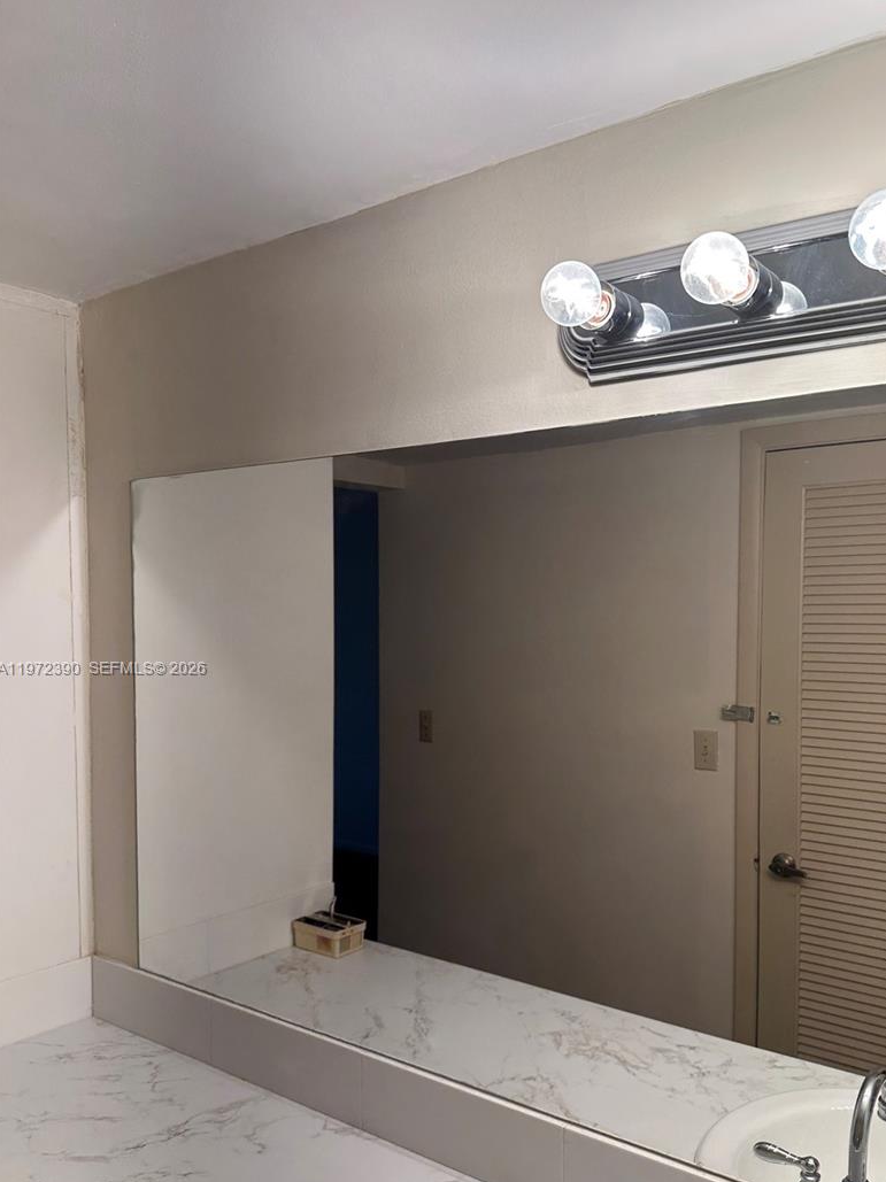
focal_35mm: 28
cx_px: 510
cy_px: 670
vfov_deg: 63.2
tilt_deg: -1.4
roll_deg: +0.6
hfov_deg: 49.5
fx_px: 956
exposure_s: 1/279
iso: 80
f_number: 1.78
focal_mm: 6.86
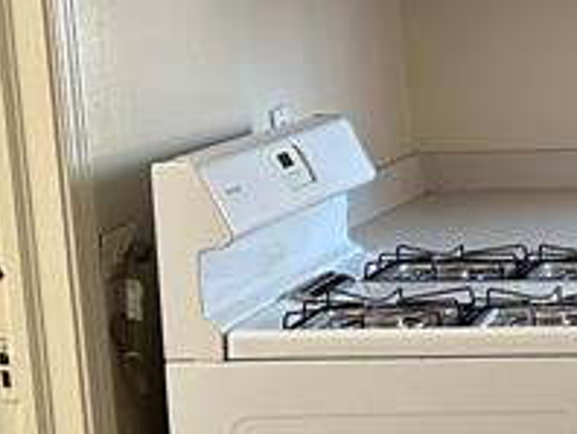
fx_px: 2069
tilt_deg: -10.0
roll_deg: +0.7
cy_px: 320
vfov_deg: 11.9
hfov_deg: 12.1
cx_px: 1469
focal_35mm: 124
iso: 160
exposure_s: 1/60
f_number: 1.78
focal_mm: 6.86
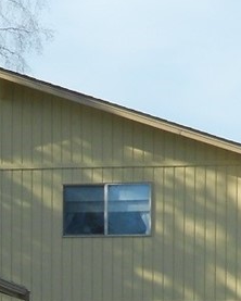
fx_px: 1799
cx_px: -210
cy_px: 375
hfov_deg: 7.4
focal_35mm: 202
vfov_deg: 9.4
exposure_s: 1/400
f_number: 4.9
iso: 80
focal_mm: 10
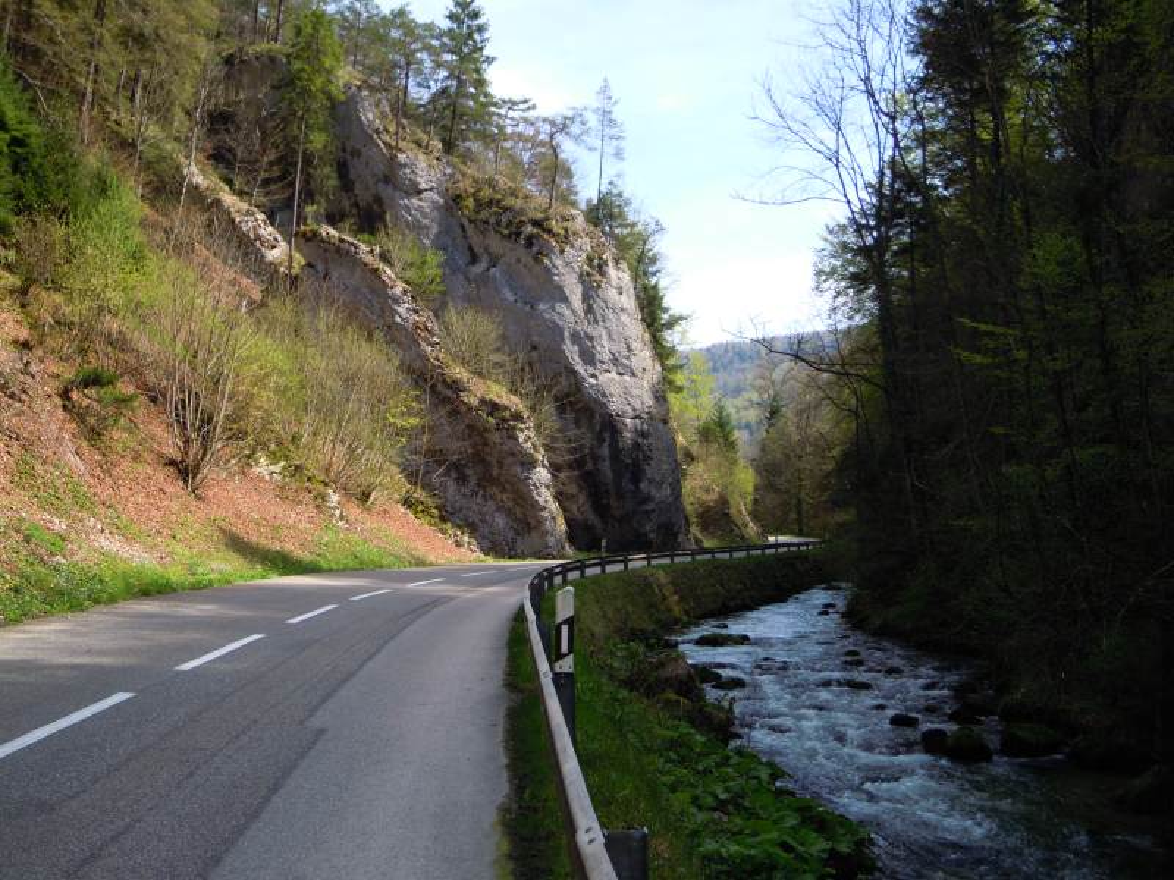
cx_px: 587
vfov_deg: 39.7
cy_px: 440
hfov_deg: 51.4
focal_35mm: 36
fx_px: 1221
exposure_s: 1/640
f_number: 3
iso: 100
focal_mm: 6.4
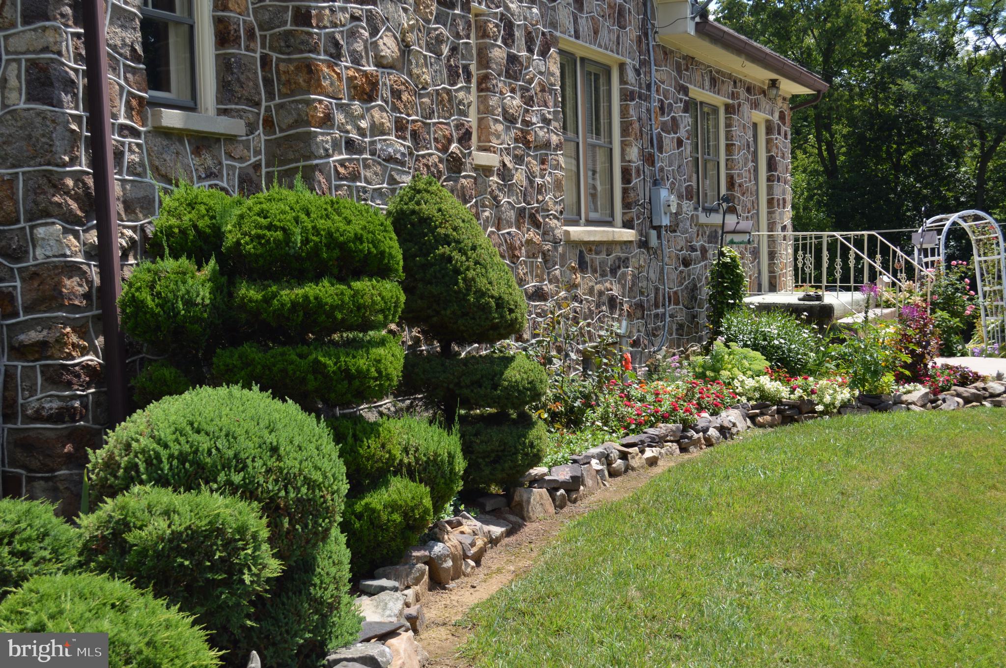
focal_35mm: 45
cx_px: 503
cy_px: 334
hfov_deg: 43.6
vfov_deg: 29.8
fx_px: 1256
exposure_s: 1/200
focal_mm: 30
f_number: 7.1
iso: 100
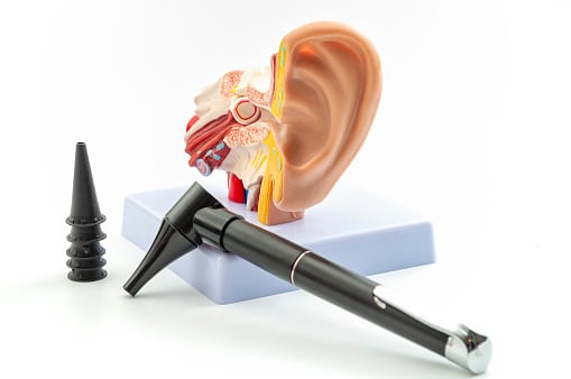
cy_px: 190
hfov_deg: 24.6
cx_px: 286
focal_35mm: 82
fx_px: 1307
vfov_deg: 16.5
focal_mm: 55
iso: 100
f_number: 9
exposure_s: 1/125
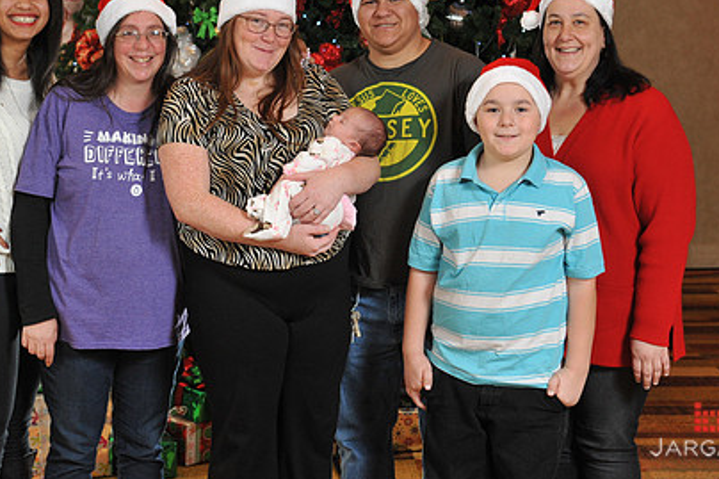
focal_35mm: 79
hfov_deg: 25.7
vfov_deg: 17.2
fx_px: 1577
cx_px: 304
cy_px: 151
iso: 1600
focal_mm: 55
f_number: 6.3
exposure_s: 1/100
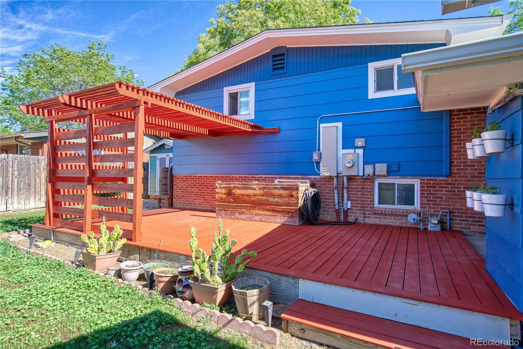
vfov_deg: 64.5
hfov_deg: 86.9
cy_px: 174
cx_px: 262
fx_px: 276
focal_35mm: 19
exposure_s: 1/800
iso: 500
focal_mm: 19
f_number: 4
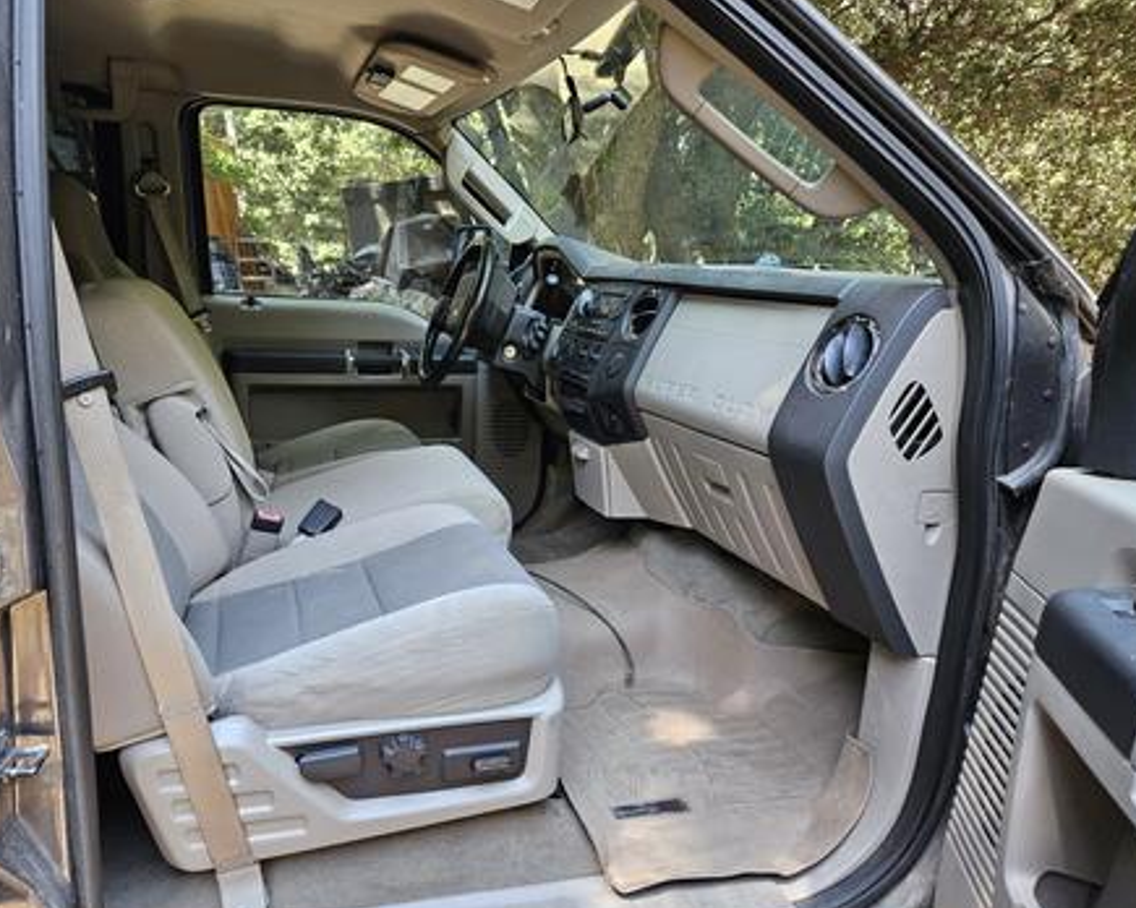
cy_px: 477
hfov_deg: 65.8
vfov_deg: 54.9
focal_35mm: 26
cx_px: 494
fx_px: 874
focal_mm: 5.4
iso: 125
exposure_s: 1/120
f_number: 1.8
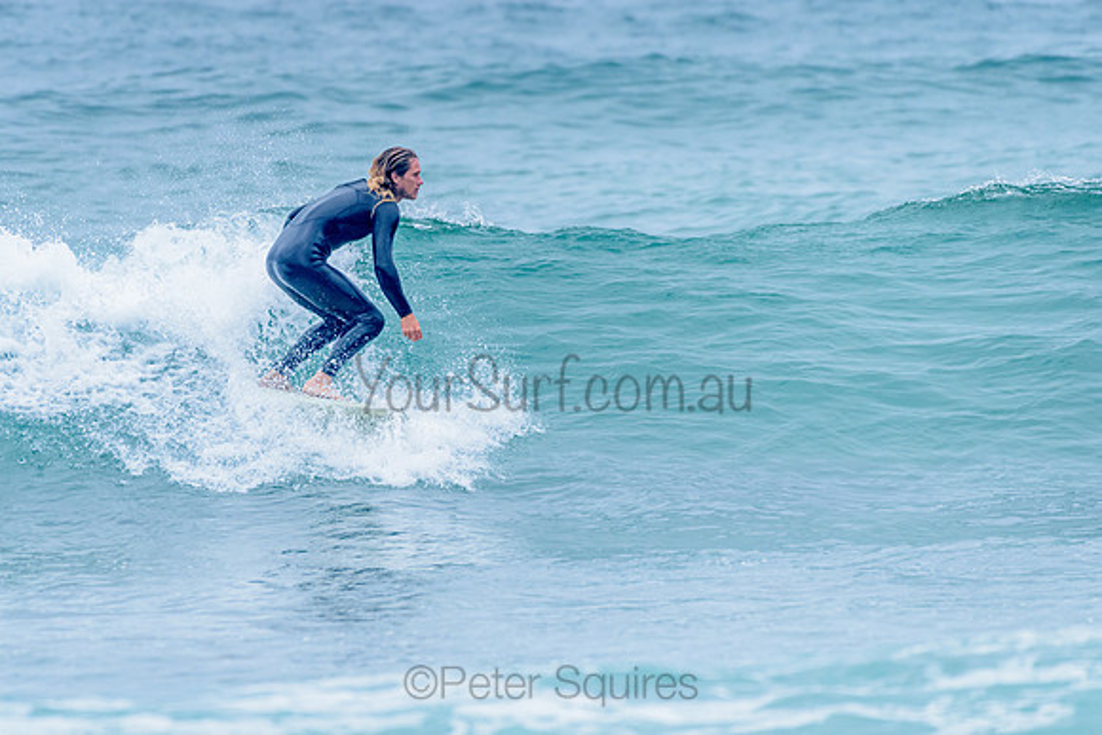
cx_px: 437
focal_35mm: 628
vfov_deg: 2.2
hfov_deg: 3.3
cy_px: 292
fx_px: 19220
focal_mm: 500
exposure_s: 1/2000
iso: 800
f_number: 5.6
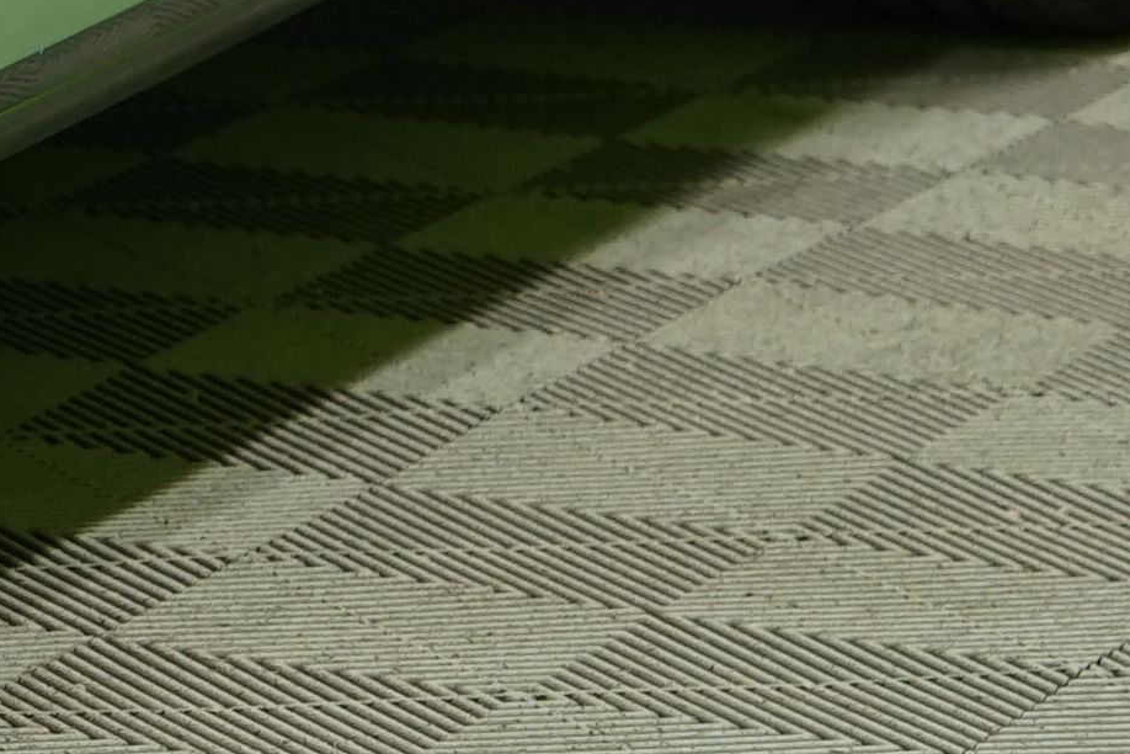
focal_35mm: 379
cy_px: -951
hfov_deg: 5.2
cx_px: -1728
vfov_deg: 3.6
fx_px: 11895
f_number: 5
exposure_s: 1/15
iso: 500
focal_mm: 58
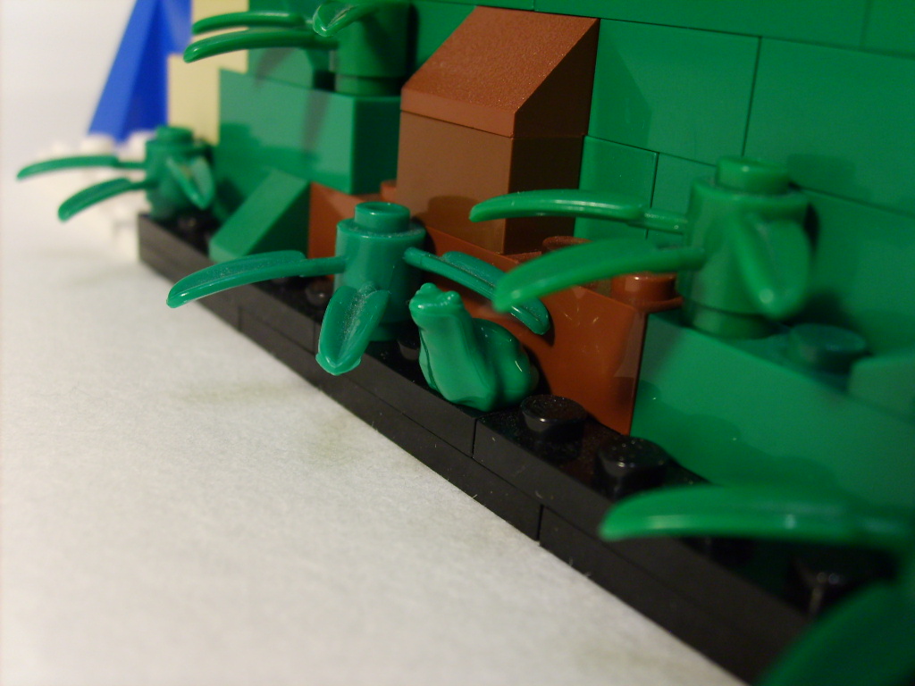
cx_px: 458
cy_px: 343
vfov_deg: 40.7
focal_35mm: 35
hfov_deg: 52.6
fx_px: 925
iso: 93
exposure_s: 1/30
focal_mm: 5.8
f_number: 2.8
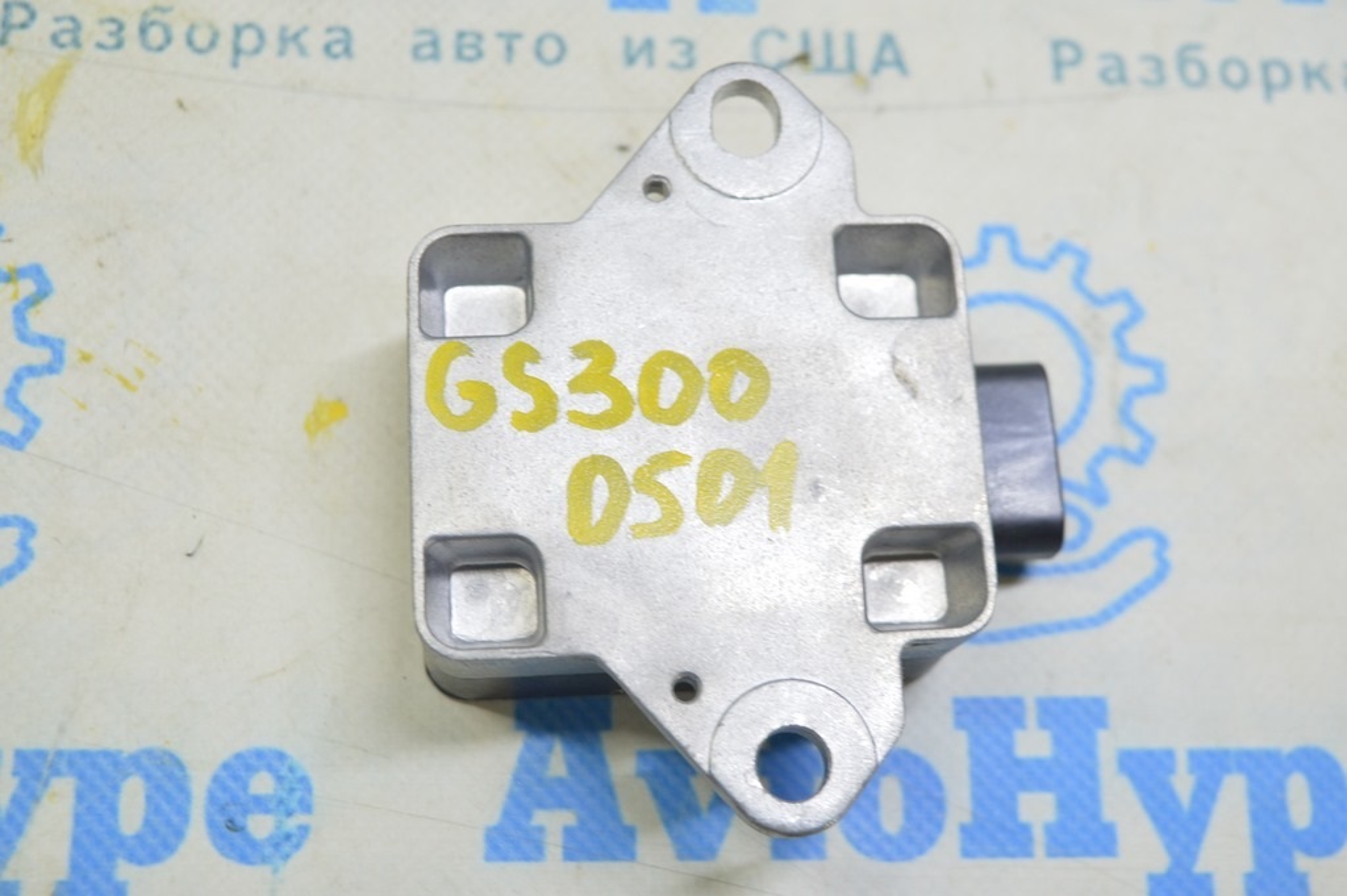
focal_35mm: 51
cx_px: 674
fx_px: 1907
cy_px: 448
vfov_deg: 26.4
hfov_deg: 38.9
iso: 400
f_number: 5.6
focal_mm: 34
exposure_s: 1/20
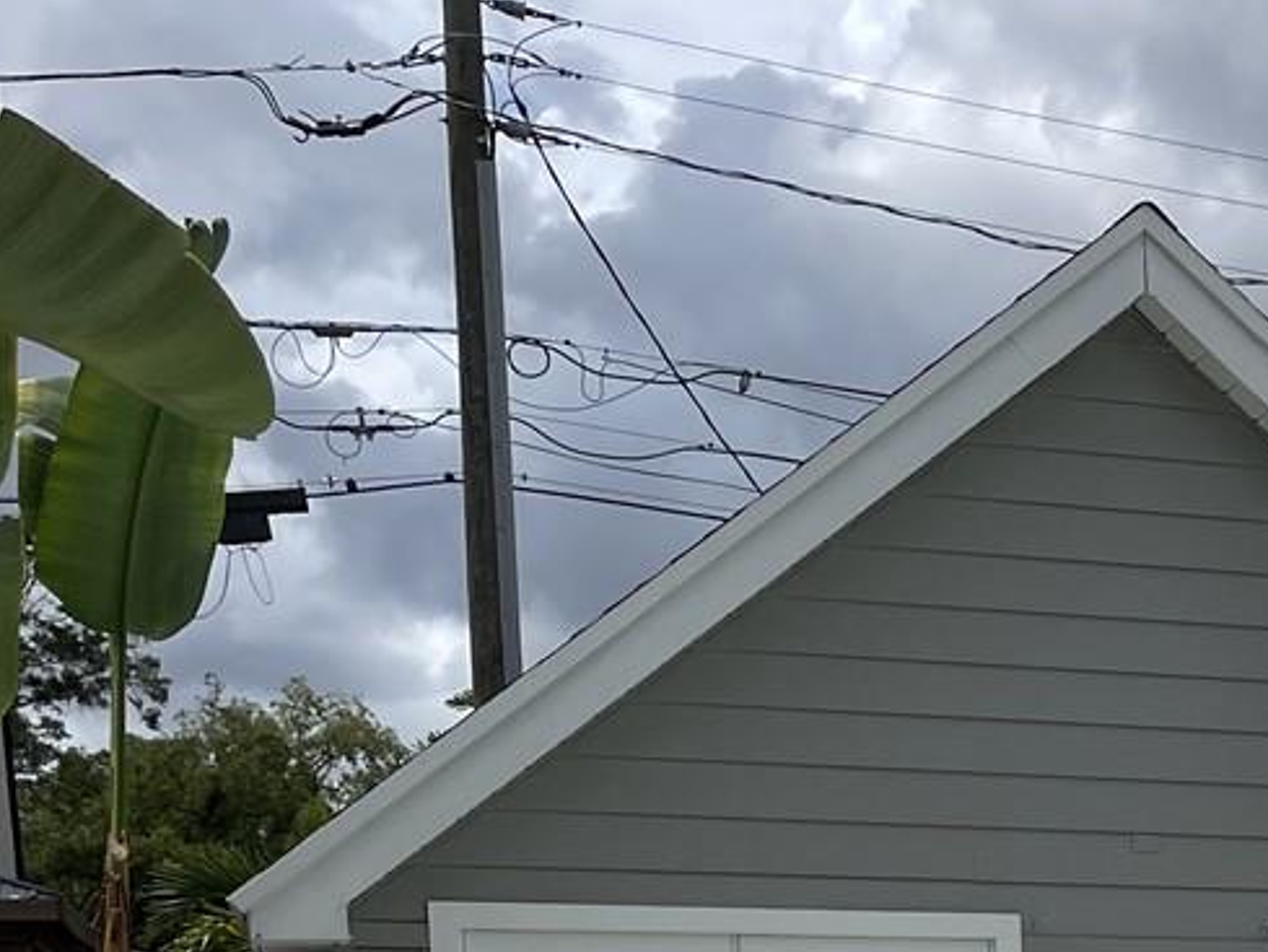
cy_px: 1453
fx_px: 3114
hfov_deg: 20.5
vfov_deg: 15.9
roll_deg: +0.9
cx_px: 1761
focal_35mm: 85
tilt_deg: -4.9
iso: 32
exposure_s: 1/9091
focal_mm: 4.2
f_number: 1.6
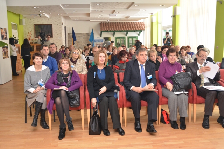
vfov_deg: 36.7
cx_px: 112
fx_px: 224
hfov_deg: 53.2
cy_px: 74
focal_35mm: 36
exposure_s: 1/60
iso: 800
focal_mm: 24
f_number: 6.3
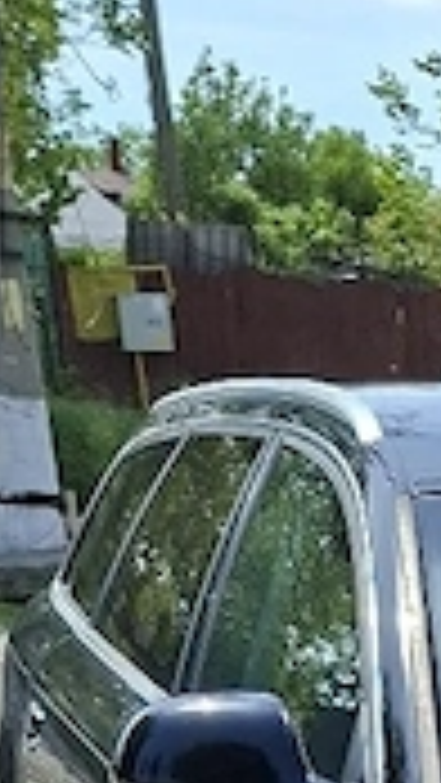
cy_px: 1292
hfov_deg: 9.3
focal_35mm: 115
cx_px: 1084
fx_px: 2388
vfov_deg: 16.4
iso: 50
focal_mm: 5.54
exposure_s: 1/2000
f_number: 1.8
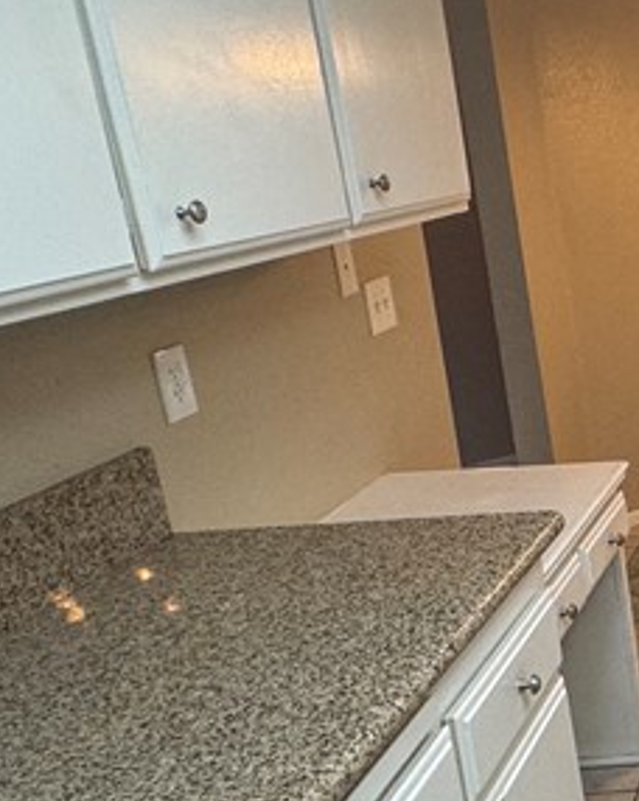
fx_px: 1161
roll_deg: +2.2
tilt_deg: -16.2
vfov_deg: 38.1
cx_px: 1023
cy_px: 434
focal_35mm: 49
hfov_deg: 23.1
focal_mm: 2.22
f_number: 2.2
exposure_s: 1/120
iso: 160
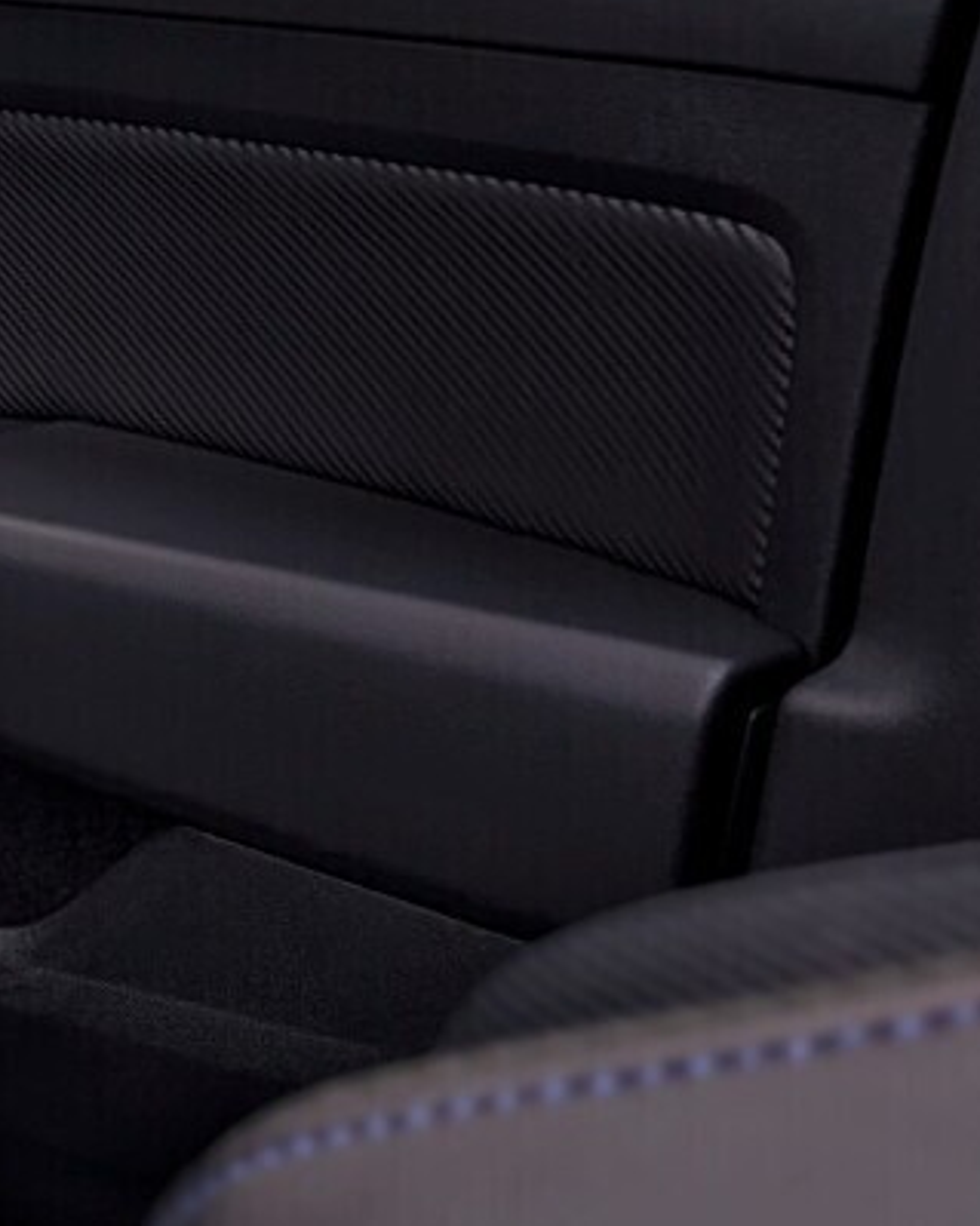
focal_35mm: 94
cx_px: -866
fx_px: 3409
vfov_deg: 20.0
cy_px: 138
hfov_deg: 14.2
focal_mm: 4.53
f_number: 1.7
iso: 31
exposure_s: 1/181
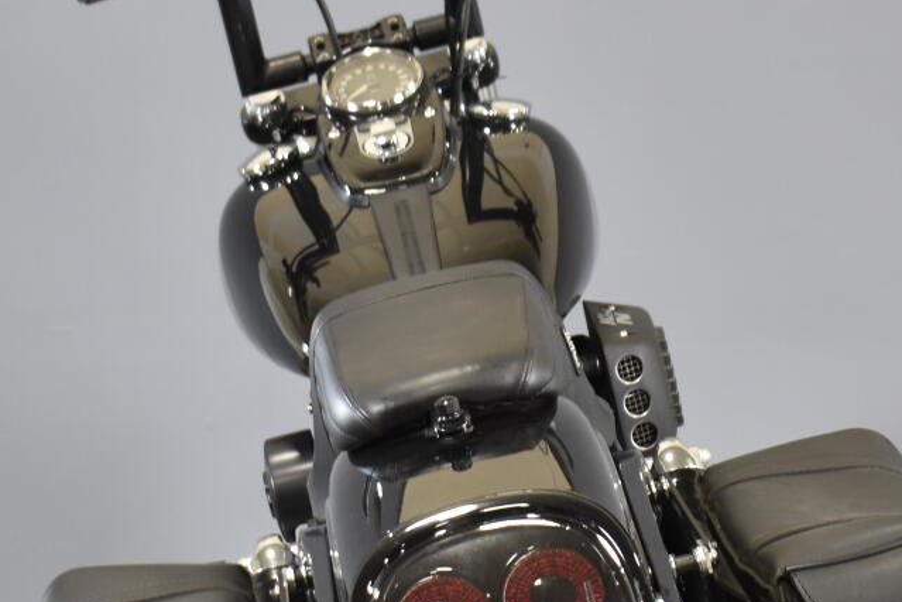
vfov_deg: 11.2
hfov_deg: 16.8
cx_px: 541
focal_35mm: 122
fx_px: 3057
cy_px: 454
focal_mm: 26
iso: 400
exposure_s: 1/20
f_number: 4
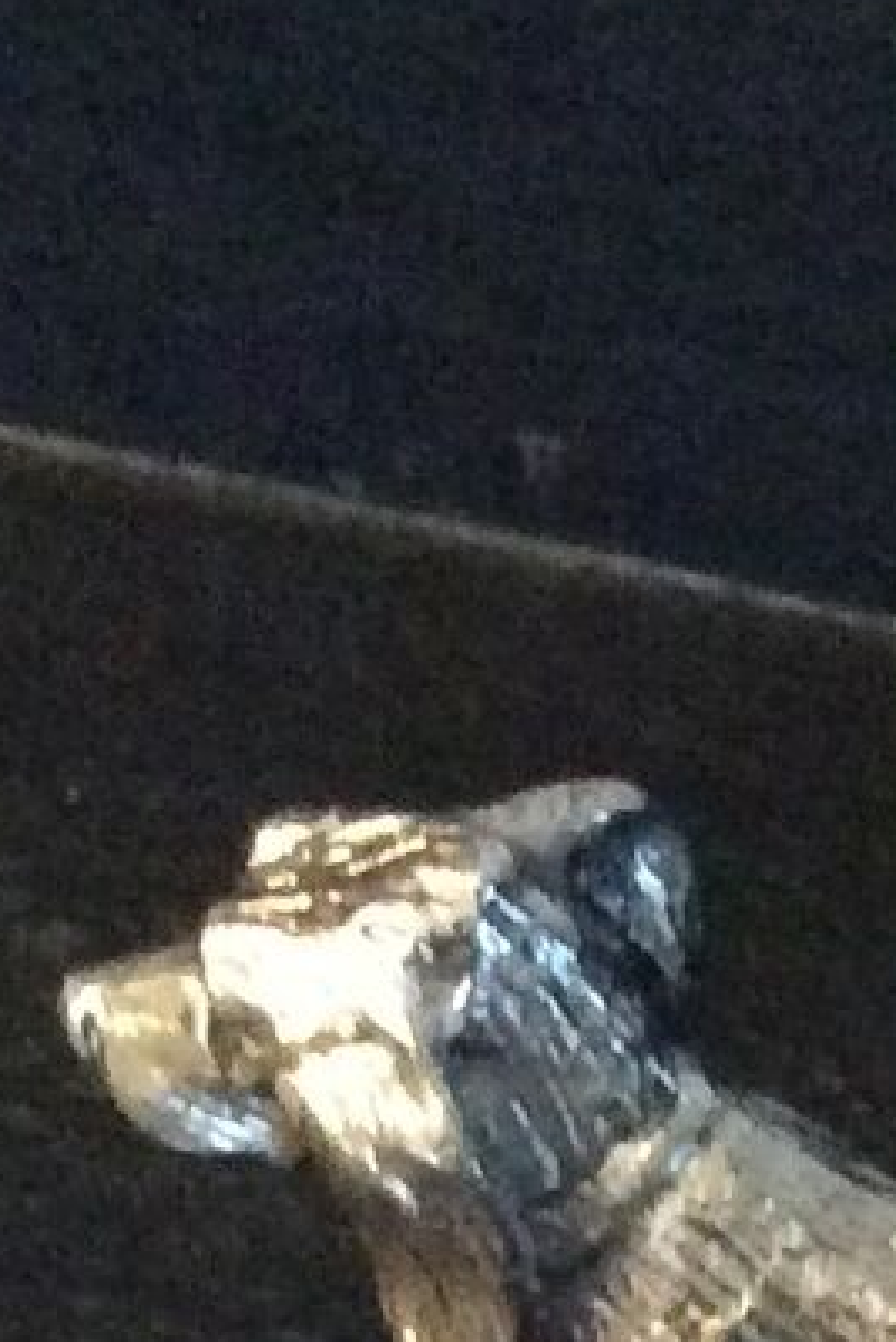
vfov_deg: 11.0
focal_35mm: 166
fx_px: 6191
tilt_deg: -54.4
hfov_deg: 7.9
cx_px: 1732
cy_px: 2889
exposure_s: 1/17
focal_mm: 3.3
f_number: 2.4
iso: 500
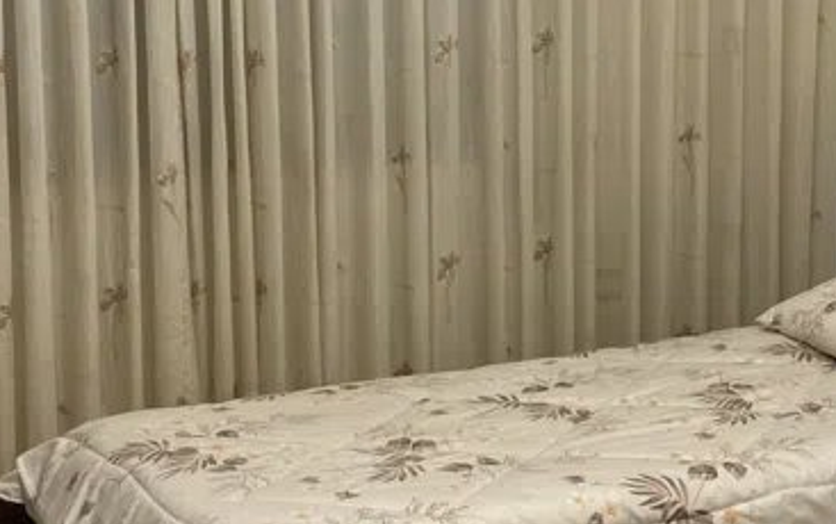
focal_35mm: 48
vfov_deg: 26.9
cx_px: 613
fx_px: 1094
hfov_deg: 40.8
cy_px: 214
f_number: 1.8
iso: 200
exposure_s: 1/50
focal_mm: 4.25
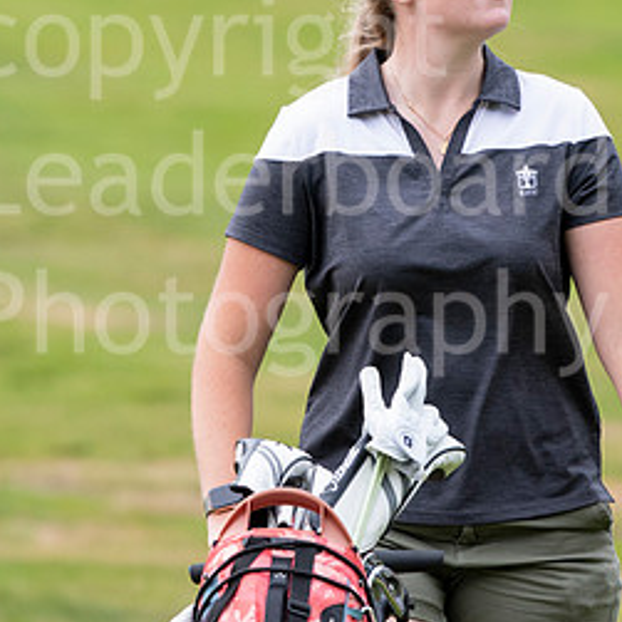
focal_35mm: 915
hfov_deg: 1.9
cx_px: 292
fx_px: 18601
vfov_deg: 1.9
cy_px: 197
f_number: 5.6
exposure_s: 1/1000
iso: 800
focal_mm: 310
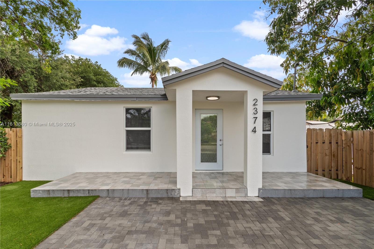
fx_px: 156
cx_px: 187
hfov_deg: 100.4
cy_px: 124
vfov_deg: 77.3
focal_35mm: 15
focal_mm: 10
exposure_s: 1/13
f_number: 16
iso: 100
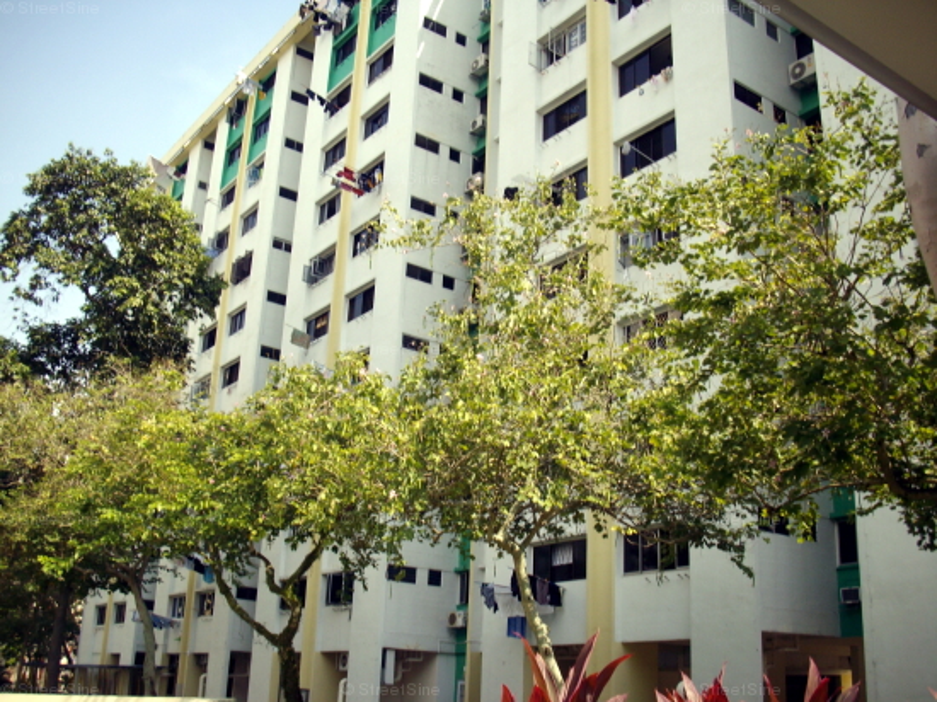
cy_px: 351
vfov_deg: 38.6
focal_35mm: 37
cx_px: 468
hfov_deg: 50.2
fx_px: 1001
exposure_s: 1/160
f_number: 5.6
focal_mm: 6.2
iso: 80
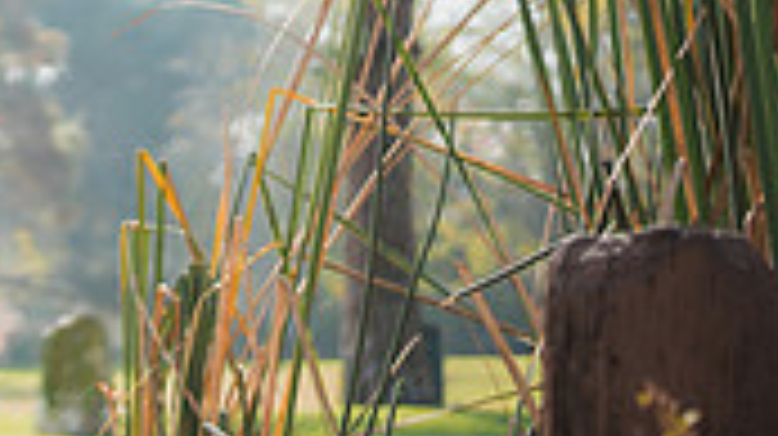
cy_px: 245
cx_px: -454
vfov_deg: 6.9
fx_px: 3628
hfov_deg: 11.6
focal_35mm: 176
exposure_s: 1/5000
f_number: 1.4
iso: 250
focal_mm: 50
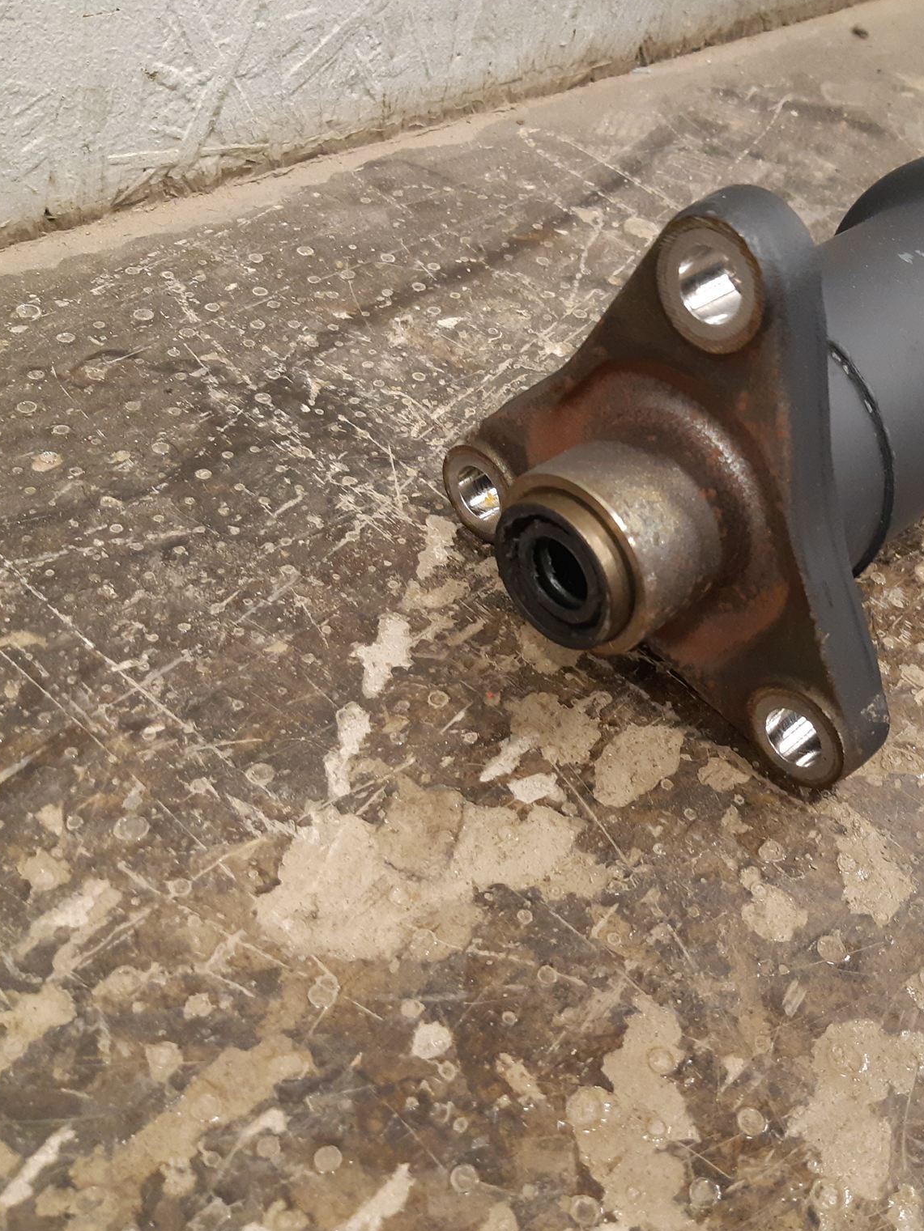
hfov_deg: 40.2
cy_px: 613
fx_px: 1245
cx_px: 615
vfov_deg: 52.6
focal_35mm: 35
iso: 250
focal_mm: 3.93
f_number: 1.7
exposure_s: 1/33
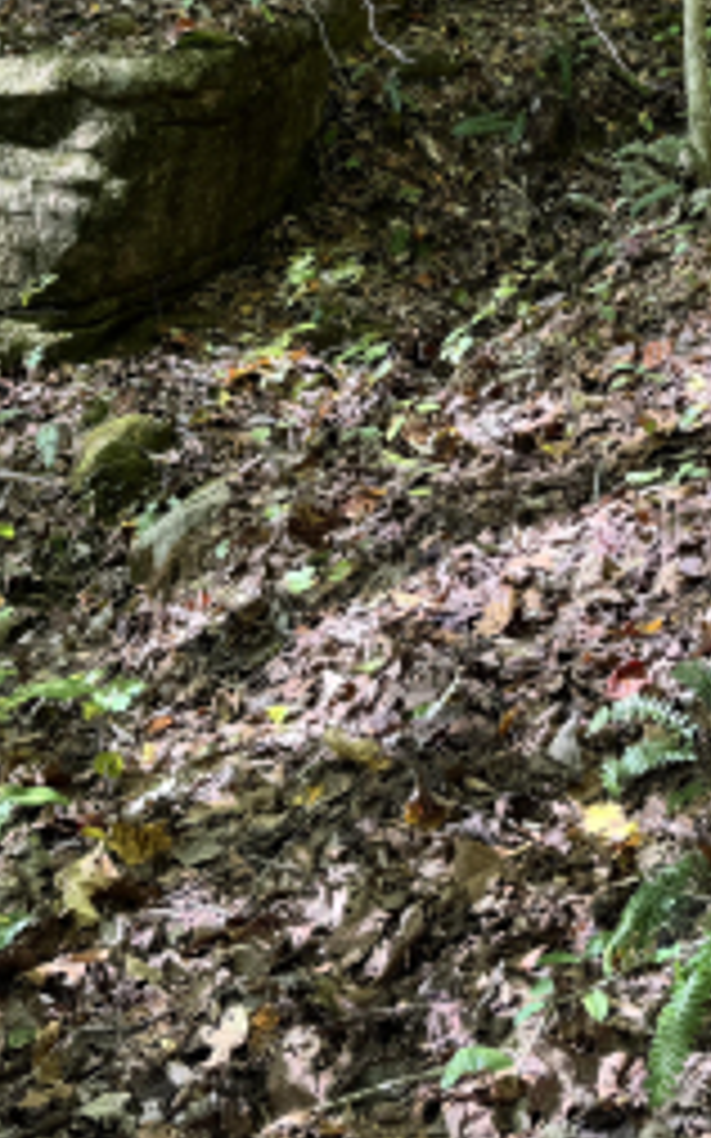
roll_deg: +1.5
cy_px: 121
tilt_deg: -1.5
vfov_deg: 29.4
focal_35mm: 67
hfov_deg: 19.2
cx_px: 565
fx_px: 2078
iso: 80
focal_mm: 6.76
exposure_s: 1/121
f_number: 1.78
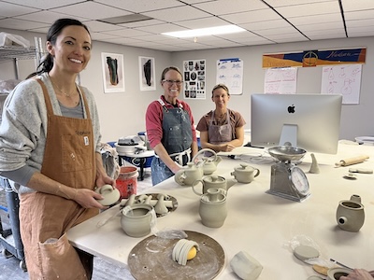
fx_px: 281
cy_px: 140
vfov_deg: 53.1
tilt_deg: -12.4
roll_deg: +0.7
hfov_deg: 67.3
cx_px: 187
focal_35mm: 26
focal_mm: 5.1
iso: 160
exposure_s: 1/60
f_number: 1.6
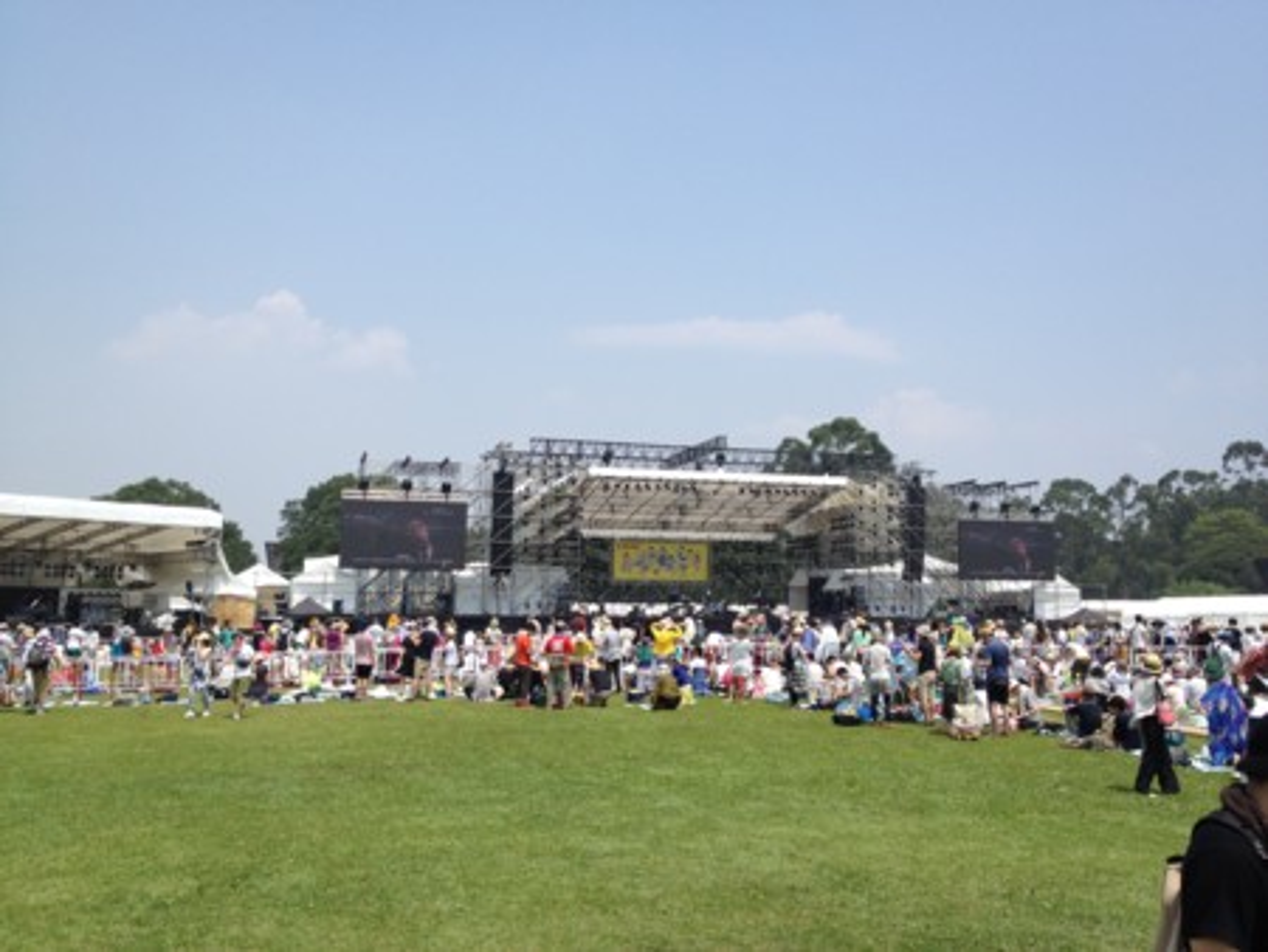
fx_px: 1283
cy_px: 476
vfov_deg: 40.7
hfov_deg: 52.6
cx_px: 634
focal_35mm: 35
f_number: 2.4
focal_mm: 4.28
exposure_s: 1/2208
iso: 50
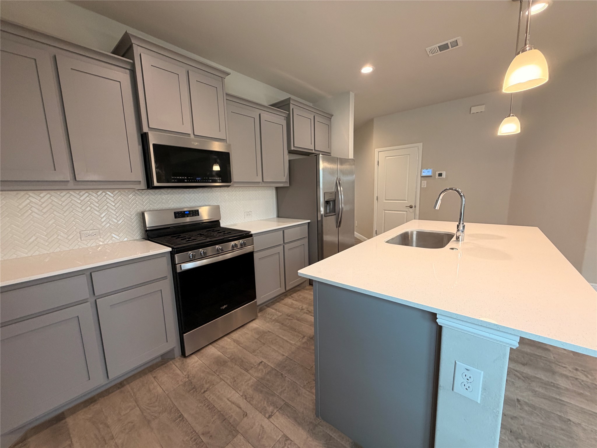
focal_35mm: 14
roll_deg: +2.2
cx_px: 298
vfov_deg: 85.7
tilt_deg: -8.7
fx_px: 241
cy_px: 224
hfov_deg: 102.1
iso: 200
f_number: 2.2
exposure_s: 1/60
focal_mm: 2.22
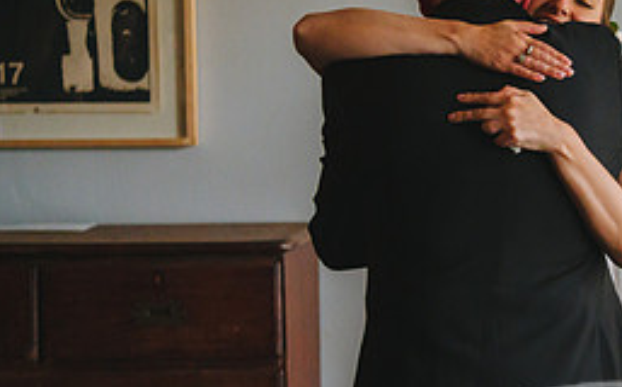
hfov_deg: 17.3
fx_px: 1981
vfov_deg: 11.2
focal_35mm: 117
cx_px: 655
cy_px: 206
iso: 6400
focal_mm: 48
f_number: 2.8
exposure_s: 1/1000
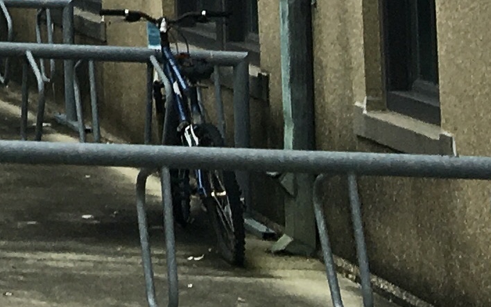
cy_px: -507
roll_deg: +0.4
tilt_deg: +9.8
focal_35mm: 175
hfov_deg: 10.8
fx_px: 2342
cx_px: -533
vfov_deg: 7.0
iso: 25
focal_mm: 4.15
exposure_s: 1/319
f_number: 2.2
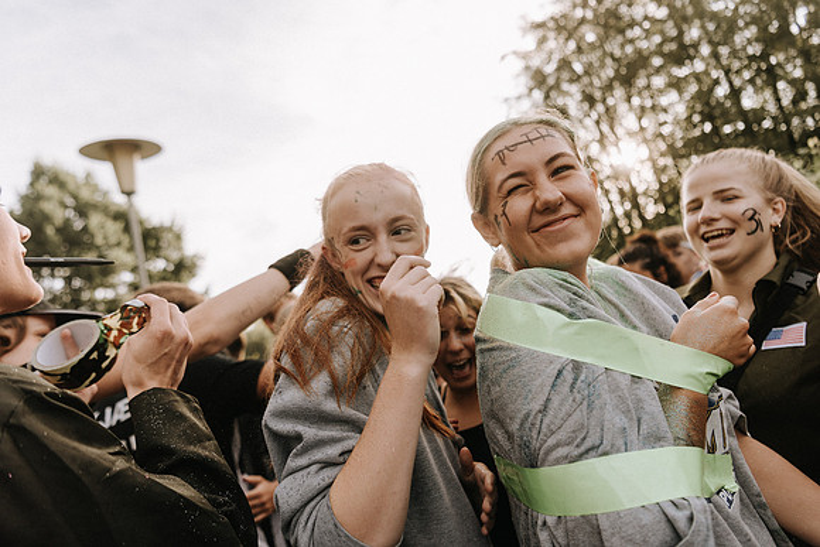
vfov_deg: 53.2
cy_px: 274
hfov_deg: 73.7
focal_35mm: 24
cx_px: 410
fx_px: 547
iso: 100
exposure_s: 1/800
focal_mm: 24
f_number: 2.8
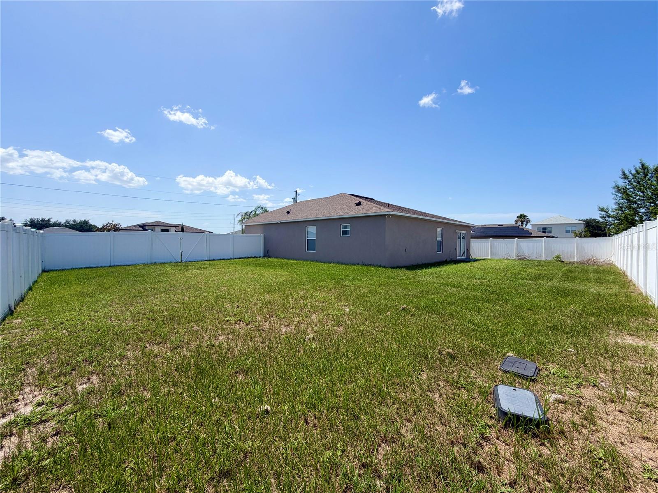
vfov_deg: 85.7
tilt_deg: +0.0
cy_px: 246
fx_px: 266
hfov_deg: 102.1
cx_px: 329
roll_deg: +0.1
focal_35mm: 14
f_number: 2.2
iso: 20
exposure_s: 1/1068
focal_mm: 2.22
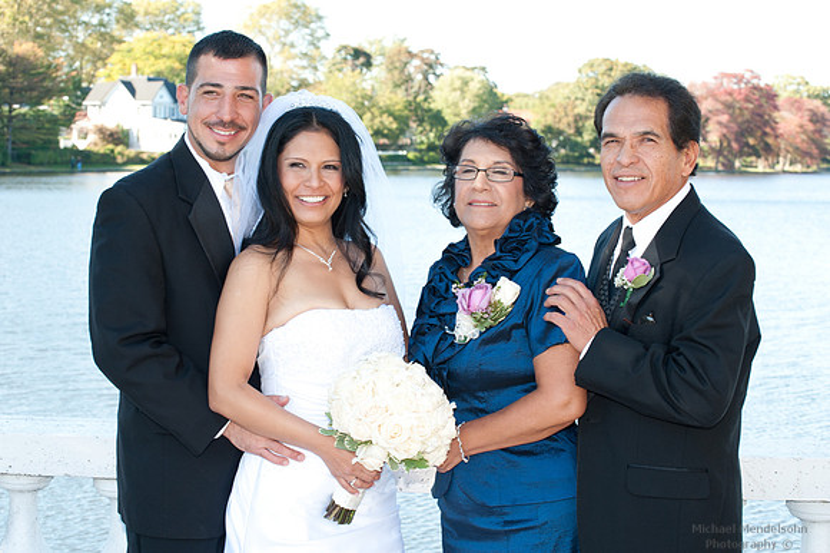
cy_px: 276
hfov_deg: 28.9
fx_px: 1613
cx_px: 415
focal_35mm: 70
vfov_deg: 19.4
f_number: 10
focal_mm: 70
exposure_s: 1/100
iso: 500
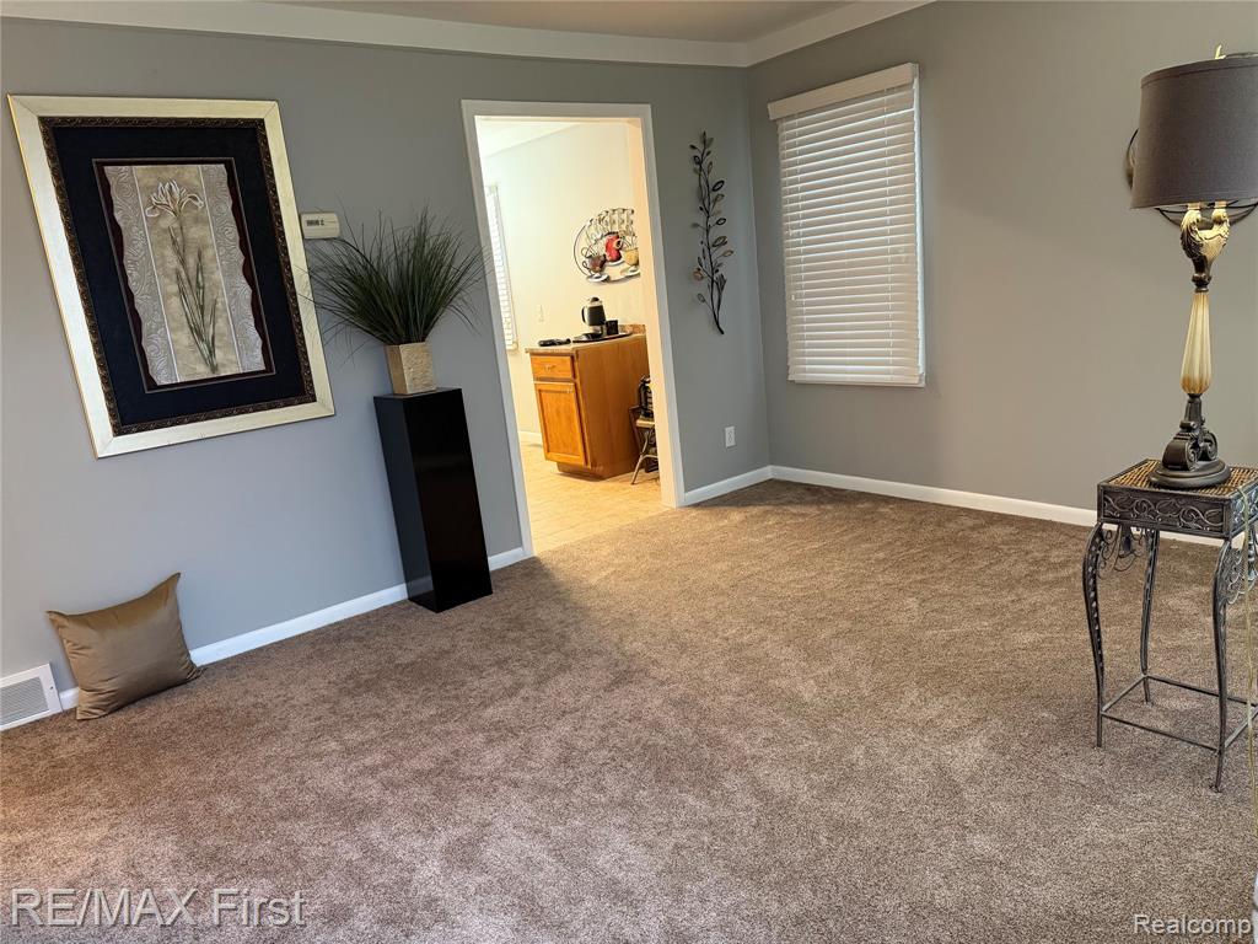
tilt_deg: -13.0
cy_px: 472
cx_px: 629
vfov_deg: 56.8
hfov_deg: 71.6
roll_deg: +6.4
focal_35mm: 24
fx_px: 872
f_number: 1.78
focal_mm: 6.76
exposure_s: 1/60
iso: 500
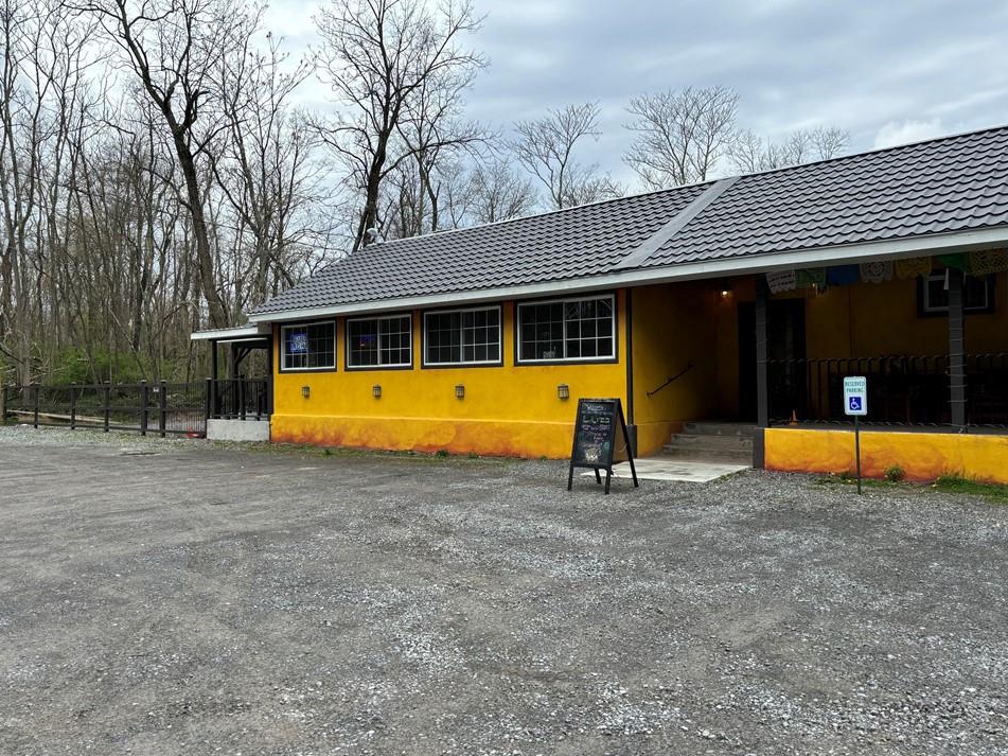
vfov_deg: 49.7
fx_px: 815
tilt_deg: +1.4
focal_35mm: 28
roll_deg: +0.1
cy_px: 374
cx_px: 484
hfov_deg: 63.4
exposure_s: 1/2639
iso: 50
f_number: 1.6
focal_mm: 5.96
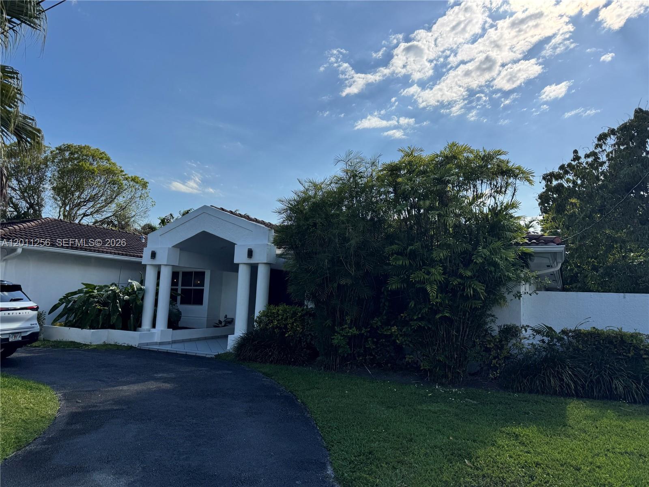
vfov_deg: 56.8
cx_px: 324
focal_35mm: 24
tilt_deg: +6.0
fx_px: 450
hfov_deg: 71.6
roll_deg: -3.2
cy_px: 244
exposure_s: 1/6410
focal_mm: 6.76
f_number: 1.78
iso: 80
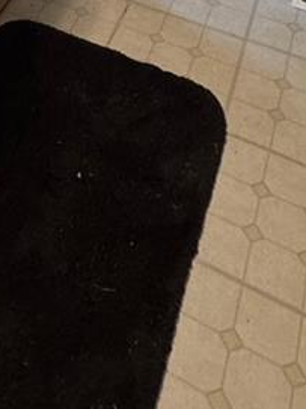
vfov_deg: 21.7
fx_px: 731
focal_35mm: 62
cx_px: -39
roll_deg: +1.0
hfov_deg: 22.2
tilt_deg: -17.7
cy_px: -303
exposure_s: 1/60
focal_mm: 2.22
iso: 200
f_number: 2.2
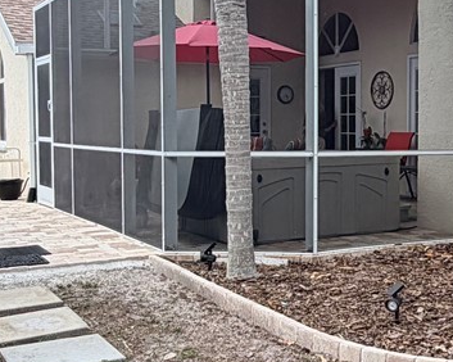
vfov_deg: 24.6
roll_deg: +1.1
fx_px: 831
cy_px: 181
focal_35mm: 62
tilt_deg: -4.3
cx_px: 304
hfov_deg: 30.3
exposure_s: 1/266
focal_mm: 2.22
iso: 50
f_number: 2.2
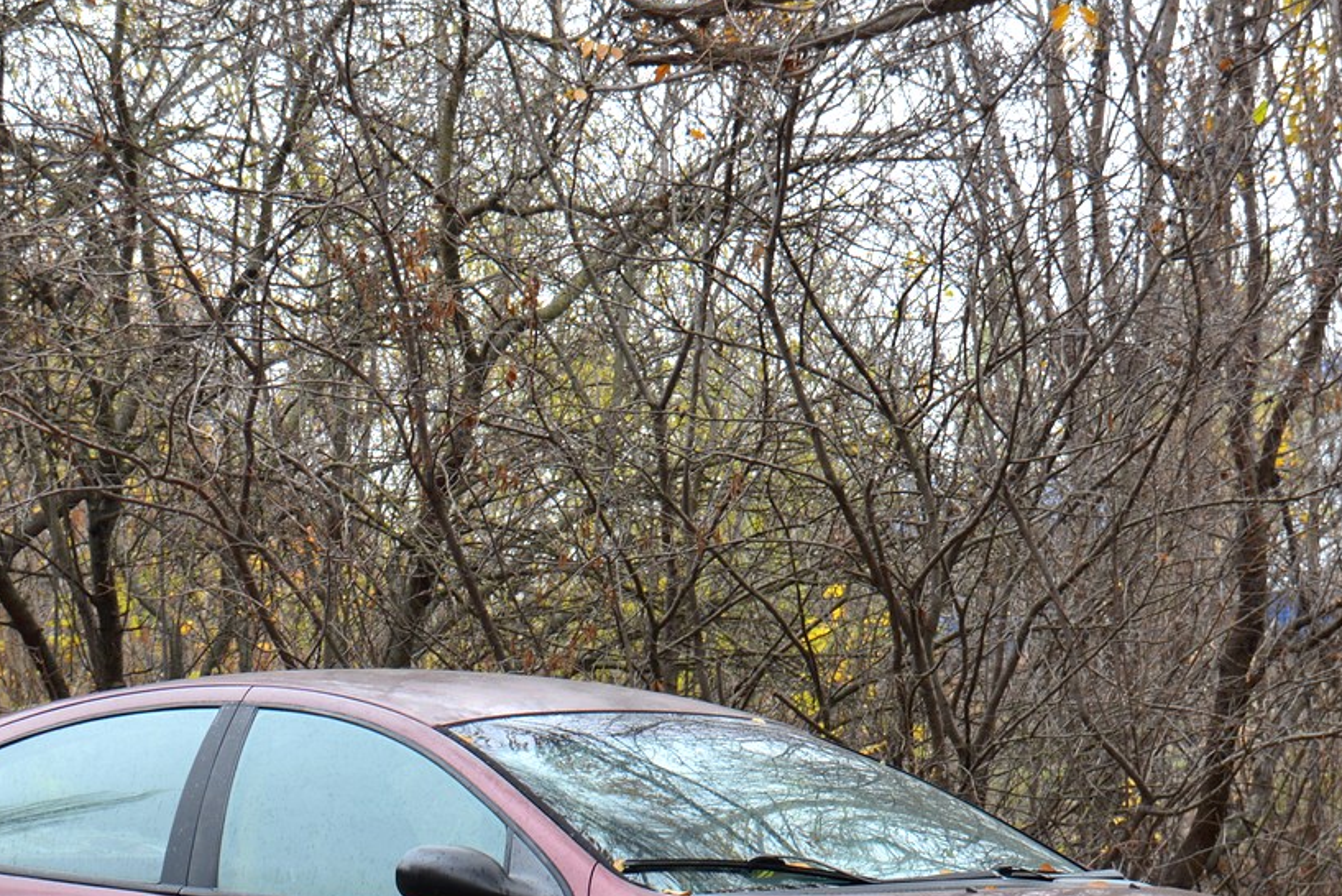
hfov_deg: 16.9
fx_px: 4511
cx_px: 637
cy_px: 781
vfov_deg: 11.3
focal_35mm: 121
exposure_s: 1/125
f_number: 5.6
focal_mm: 44
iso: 320
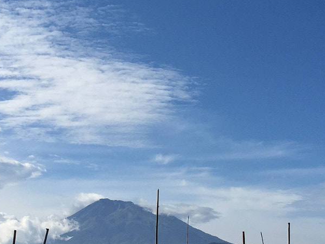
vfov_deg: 18.8
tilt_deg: +21.3
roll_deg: -1.5
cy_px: 22
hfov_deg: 25.3
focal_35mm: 77
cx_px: 148
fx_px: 723
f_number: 2.2
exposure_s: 1/3597
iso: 32
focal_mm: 4.15
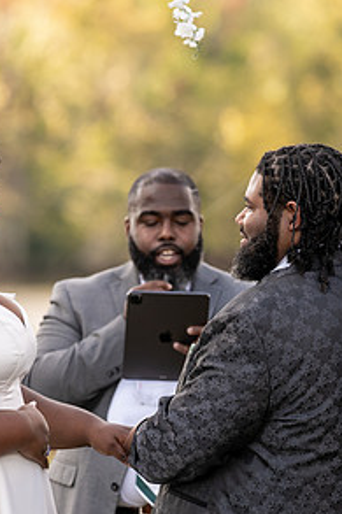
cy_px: 312
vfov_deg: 5.1
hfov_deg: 3.4
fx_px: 5820
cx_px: 157
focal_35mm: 408
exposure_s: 1/160
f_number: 4
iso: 100
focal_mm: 198
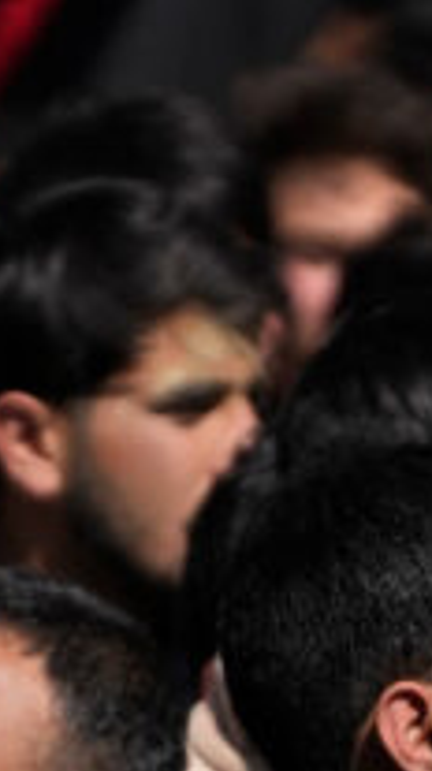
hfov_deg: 1.0
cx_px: 1020
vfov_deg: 1.8
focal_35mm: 1216
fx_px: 24834
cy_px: -63
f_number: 2.8
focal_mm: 200
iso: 400
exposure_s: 1/8000
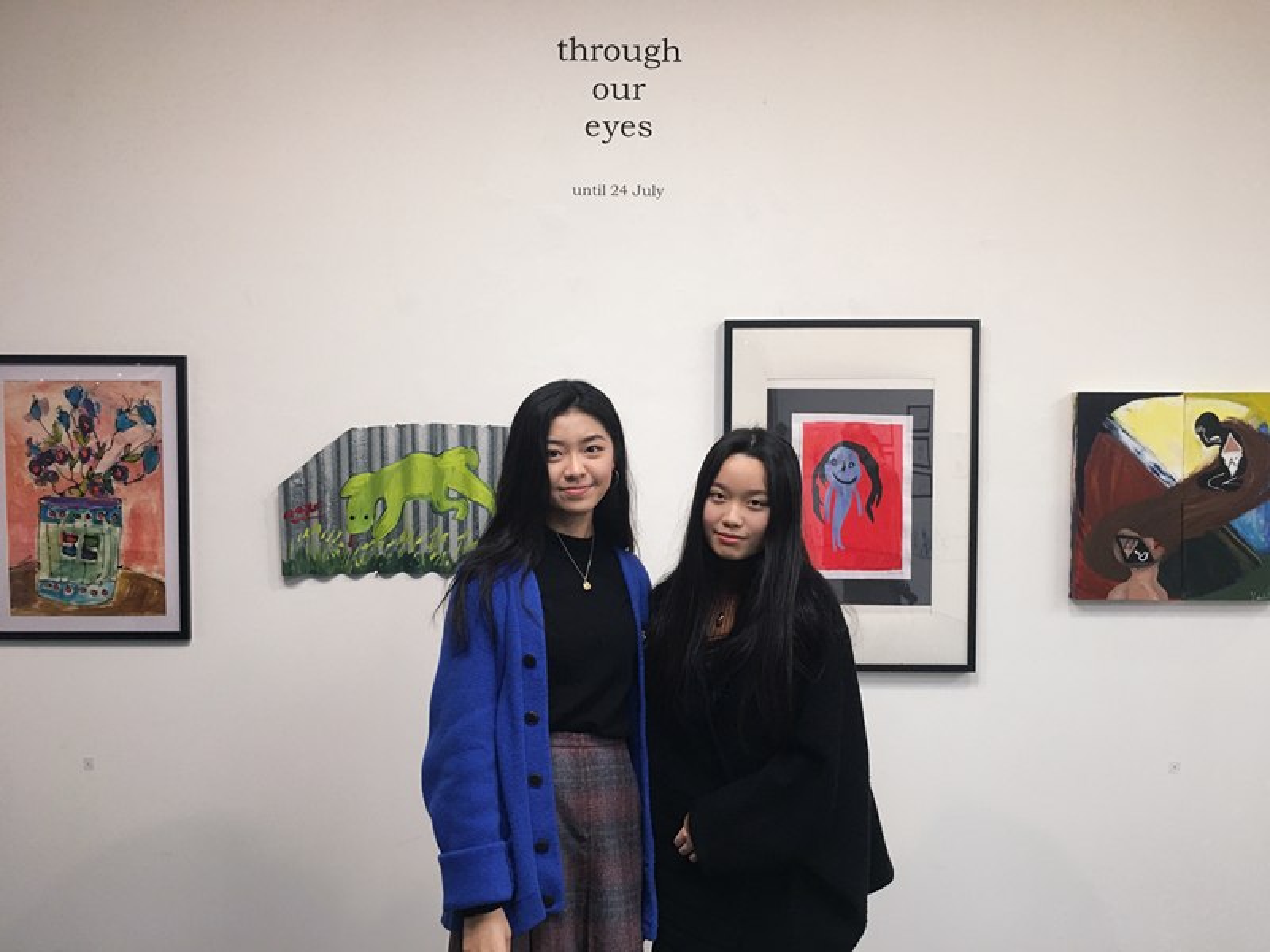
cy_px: 476
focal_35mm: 29
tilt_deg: -2.4
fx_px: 1064
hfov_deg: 61.7
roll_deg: +0.1
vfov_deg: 48.2
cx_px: 635
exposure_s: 1/33
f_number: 2.2
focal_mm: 4.15
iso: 50
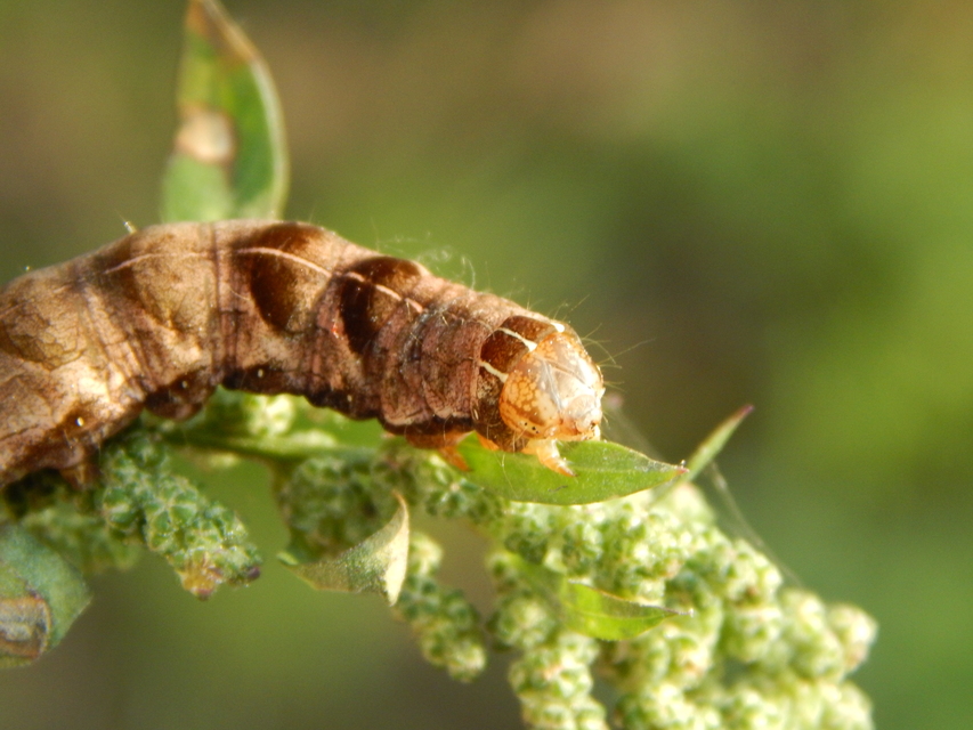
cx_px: 486
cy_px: 365
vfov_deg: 9.3
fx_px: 4498
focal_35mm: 160
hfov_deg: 12.3
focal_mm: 28.7
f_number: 5.1
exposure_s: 1/250
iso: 360
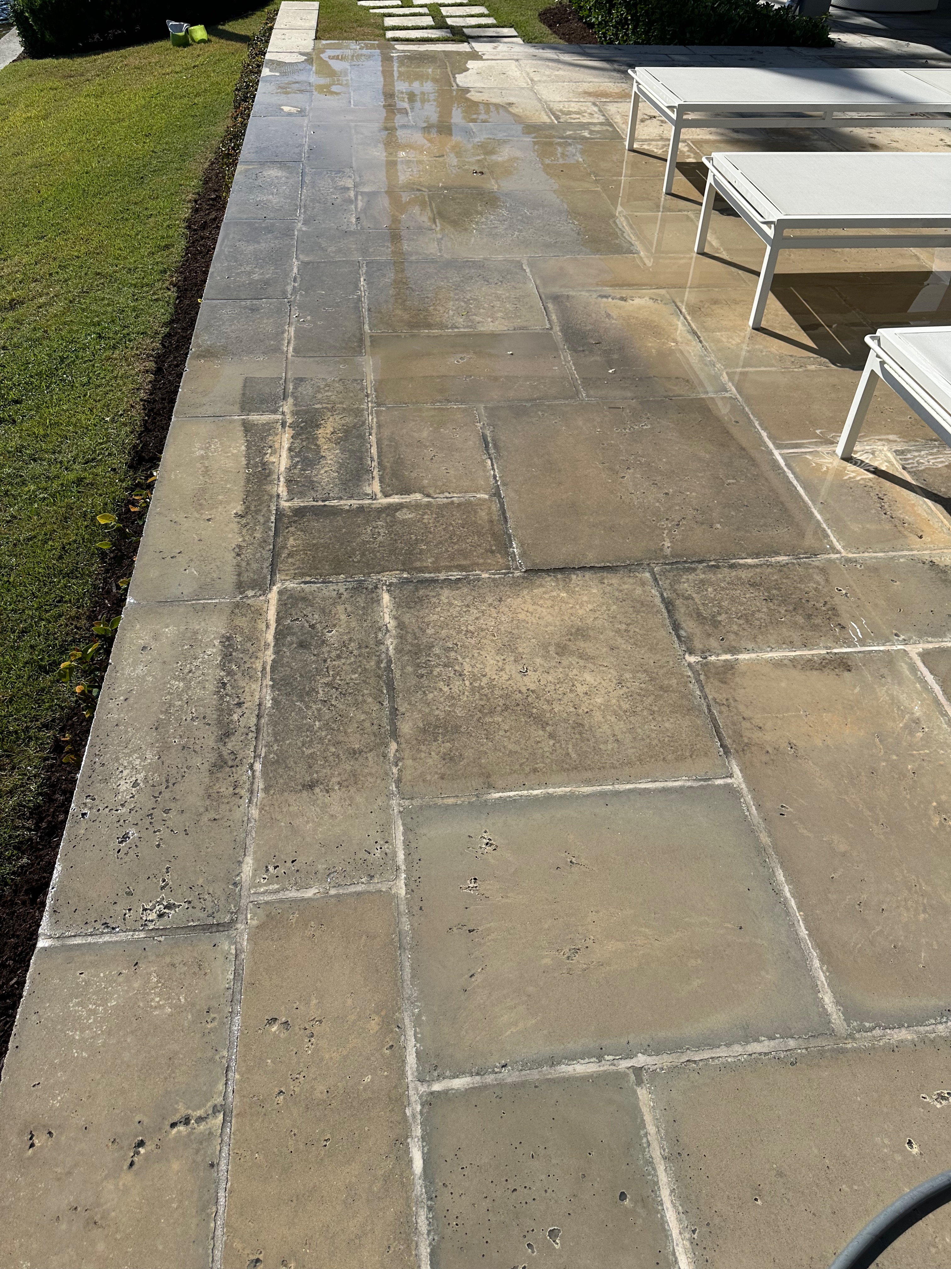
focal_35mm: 24
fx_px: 879
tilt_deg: -43.9
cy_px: 634
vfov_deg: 71.6
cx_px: 476
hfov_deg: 56.8
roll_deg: -3.3
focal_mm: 6.86
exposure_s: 1/7576
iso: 80
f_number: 1.78
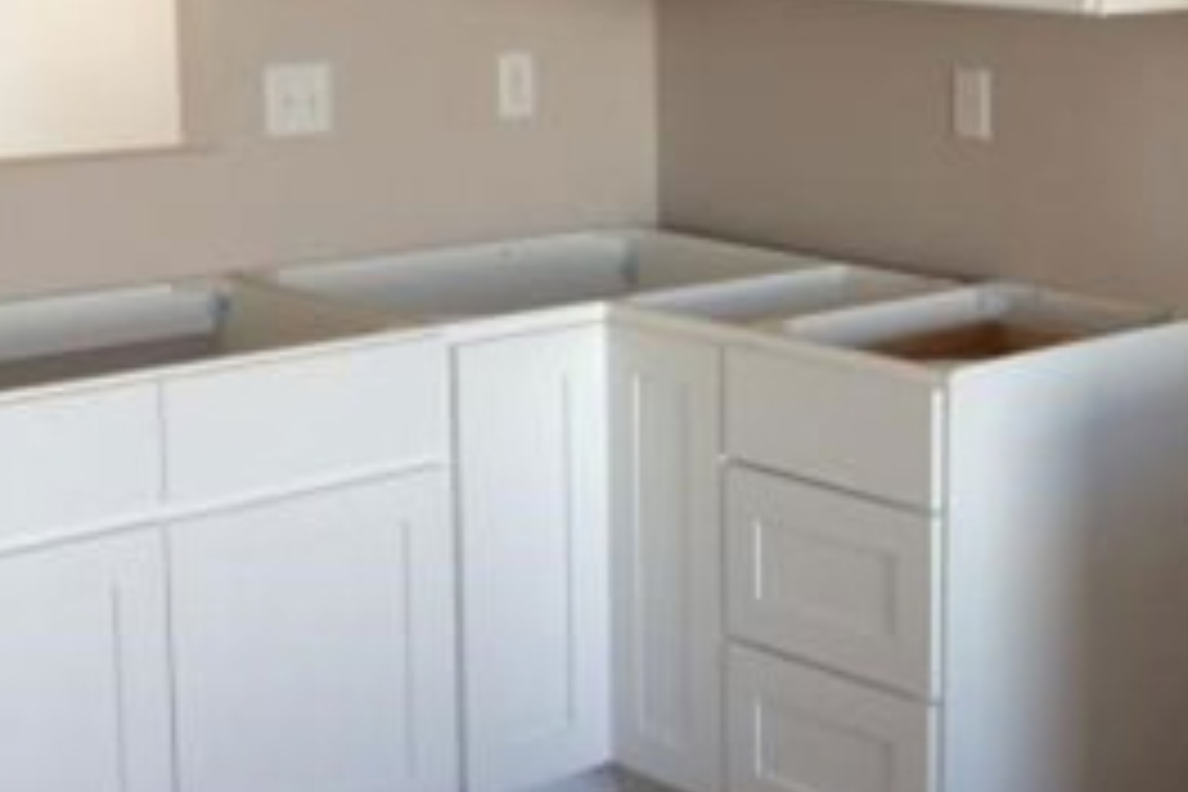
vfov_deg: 18.6
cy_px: 274
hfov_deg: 26.8
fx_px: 2409
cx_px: 1071
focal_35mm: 73
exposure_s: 1/40
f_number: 2.2
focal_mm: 4.15
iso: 32
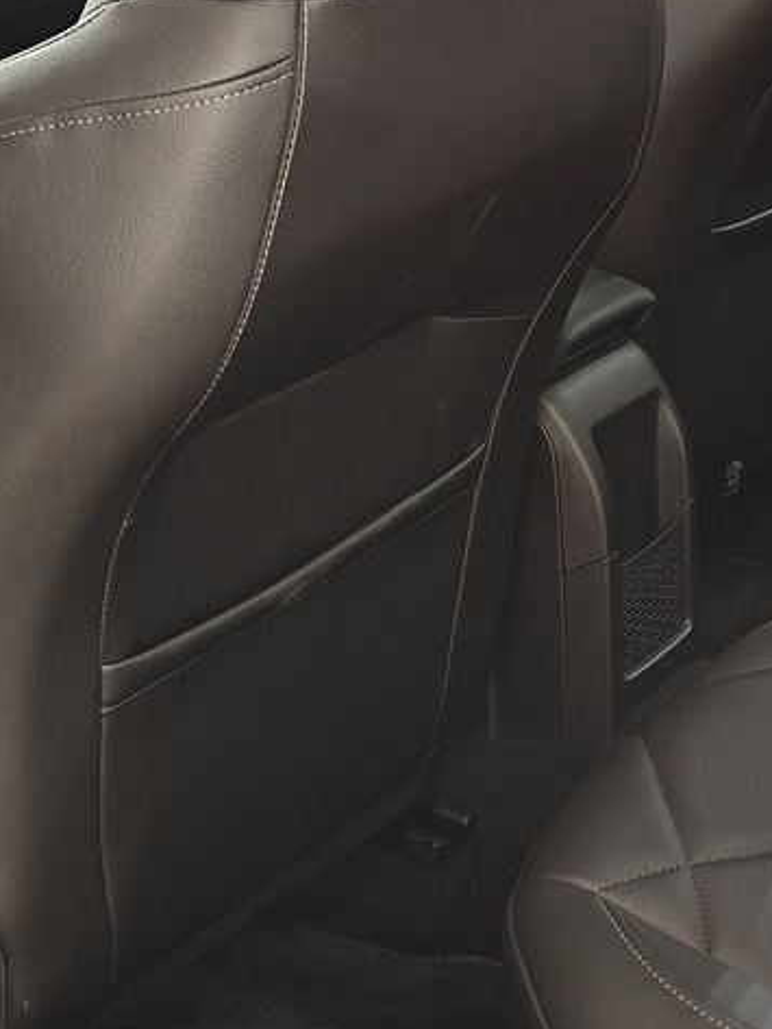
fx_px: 2170
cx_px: 624
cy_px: 365
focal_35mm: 73
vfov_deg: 26.6
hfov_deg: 19.9
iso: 1600
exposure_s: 1/20
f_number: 1.8
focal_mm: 5.59
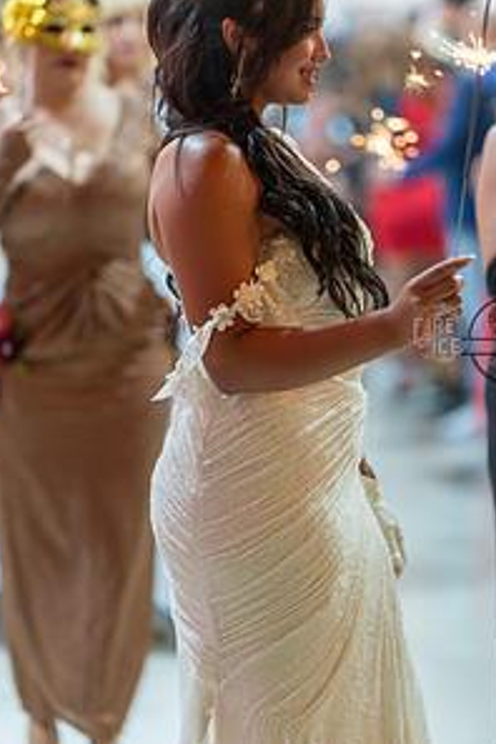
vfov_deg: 15.9
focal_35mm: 129
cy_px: 341
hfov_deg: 10.6
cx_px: 298
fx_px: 2666
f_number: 1.4
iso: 320
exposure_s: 1/160
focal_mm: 85
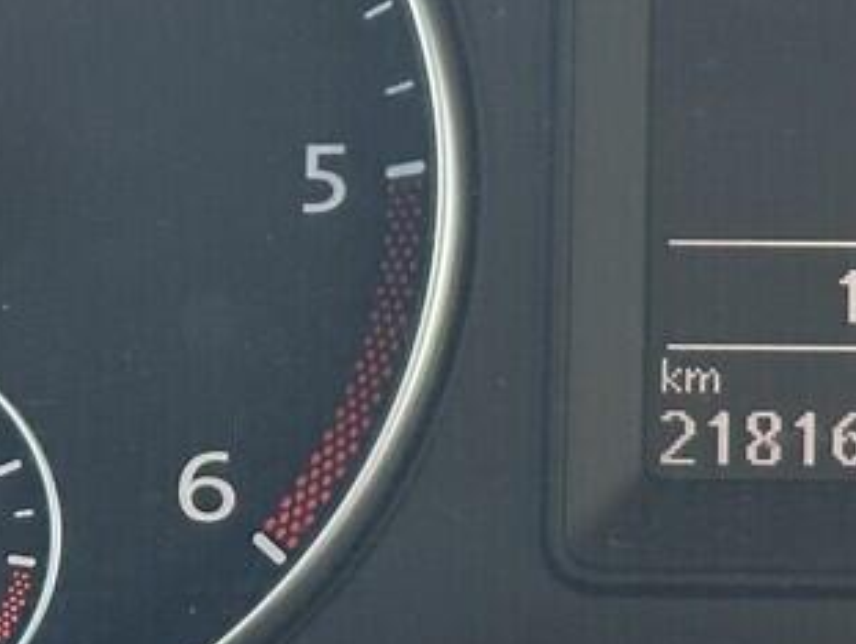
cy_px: -80
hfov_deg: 8.9
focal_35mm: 222
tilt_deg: -23.5
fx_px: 5496
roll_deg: -1.0
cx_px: 773
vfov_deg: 6.7
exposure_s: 1/185
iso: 64
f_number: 1.78
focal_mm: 6.86
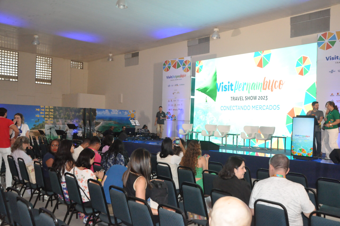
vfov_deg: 41.6
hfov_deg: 59.6
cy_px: 113
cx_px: 170
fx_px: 297
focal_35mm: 32
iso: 2500
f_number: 7.1
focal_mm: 21
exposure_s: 1/200
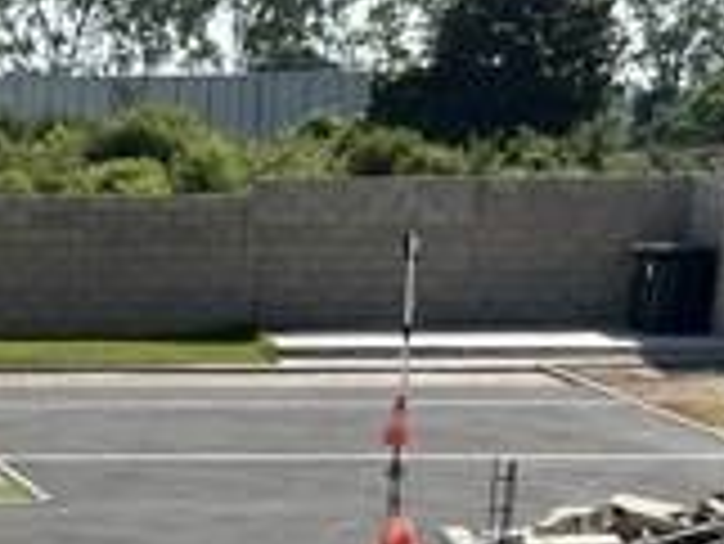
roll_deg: +0.4
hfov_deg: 14.7
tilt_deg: -21.9
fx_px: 2700
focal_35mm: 129
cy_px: 1218
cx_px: -184
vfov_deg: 10.3
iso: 50
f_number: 1.6
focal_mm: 5.1
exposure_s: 1/3745
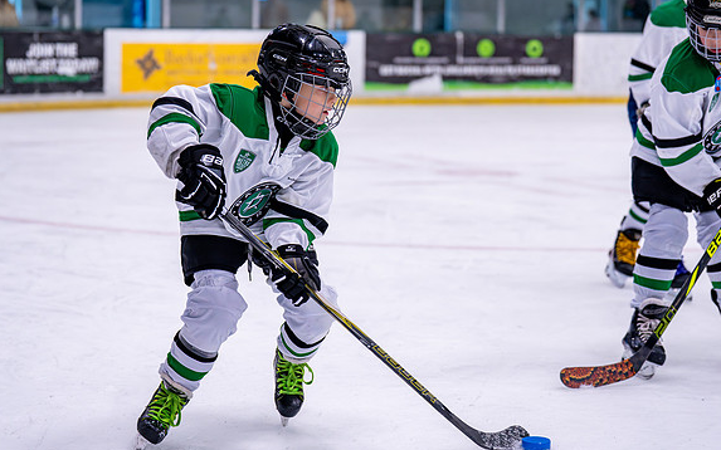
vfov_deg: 14.8
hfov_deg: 23.5
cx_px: 331
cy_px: 206
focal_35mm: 88
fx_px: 1729
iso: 2500
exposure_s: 1/1250
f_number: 2.8
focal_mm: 70
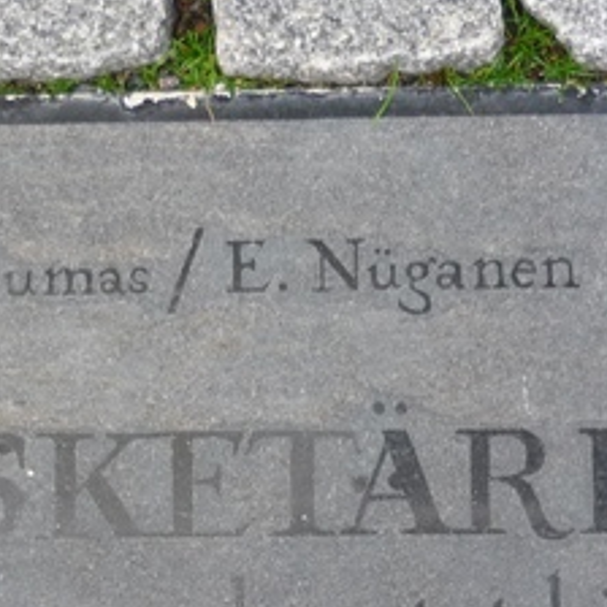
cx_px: 241
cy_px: 593
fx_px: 1984
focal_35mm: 100
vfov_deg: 17.0
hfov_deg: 17.4
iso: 100
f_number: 2.8
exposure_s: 1/40
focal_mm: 5.5
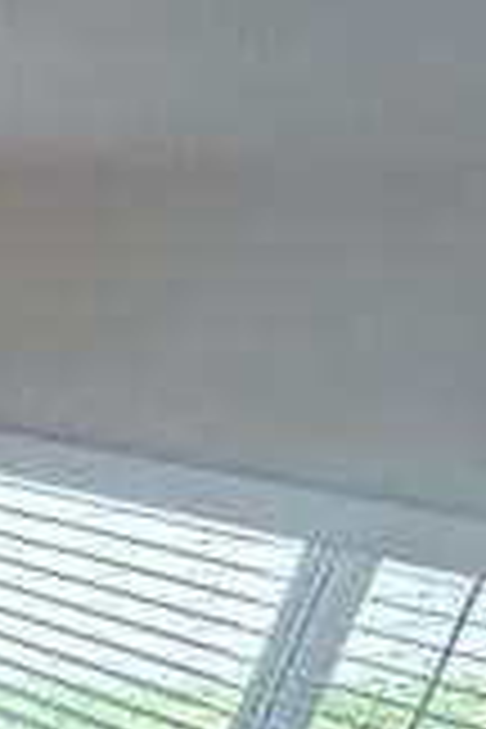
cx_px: -1490
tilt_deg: -28.8
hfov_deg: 8.0
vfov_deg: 18.5
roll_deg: +2.6
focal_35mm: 92
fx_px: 1863
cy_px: 1215
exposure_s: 1/60
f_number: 2.2
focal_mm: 2.22
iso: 500
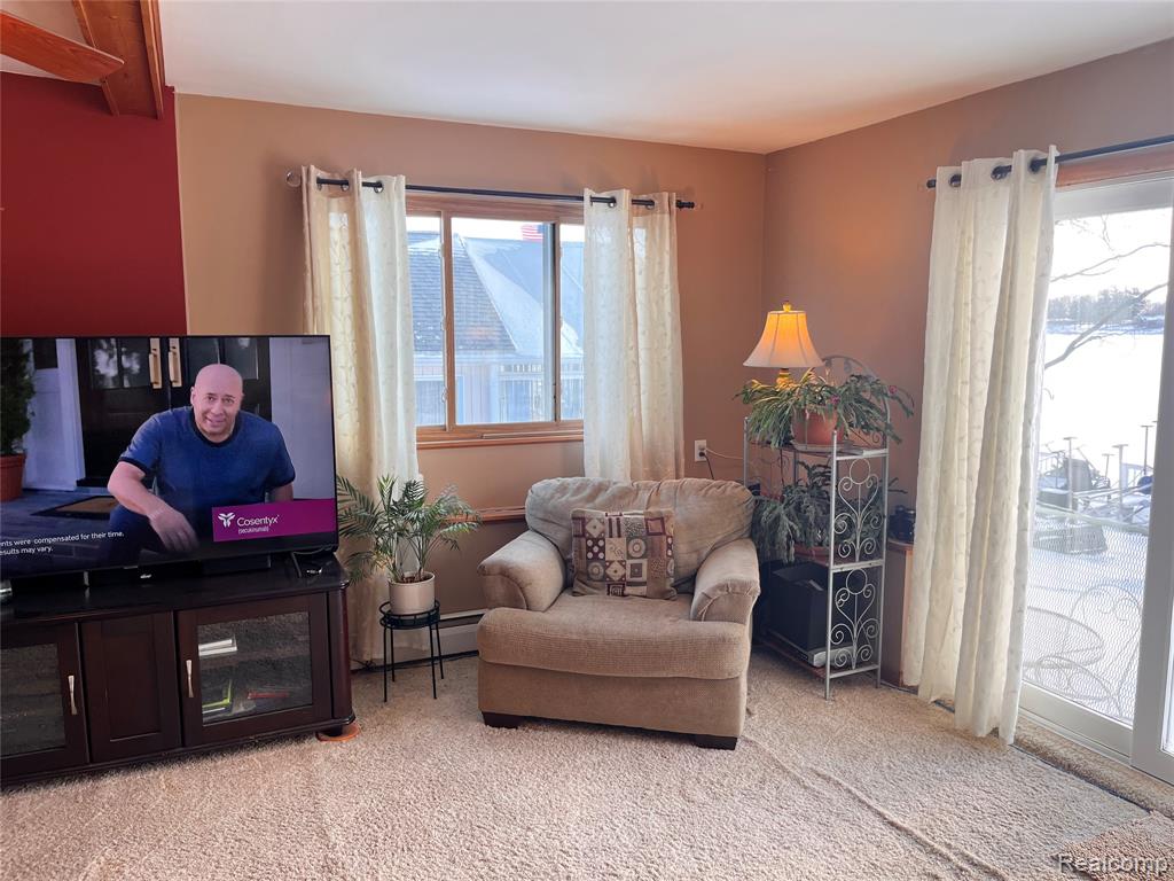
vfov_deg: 53.1
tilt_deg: -7.2
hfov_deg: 67.3
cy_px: 440
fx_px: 882
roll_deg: +0.0
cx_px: 587
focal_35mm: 26
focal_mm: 5.1
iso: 50
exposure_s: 1/120
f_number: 1.6
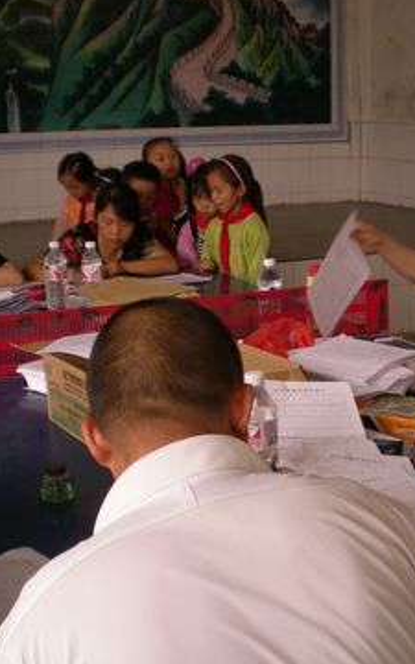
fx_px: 1013
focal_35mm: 56
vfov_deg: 36.3
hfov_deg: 23.0
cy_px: 335
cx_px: 277
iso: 125
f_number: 3.1
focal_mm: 6.3
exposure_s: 1/59.8
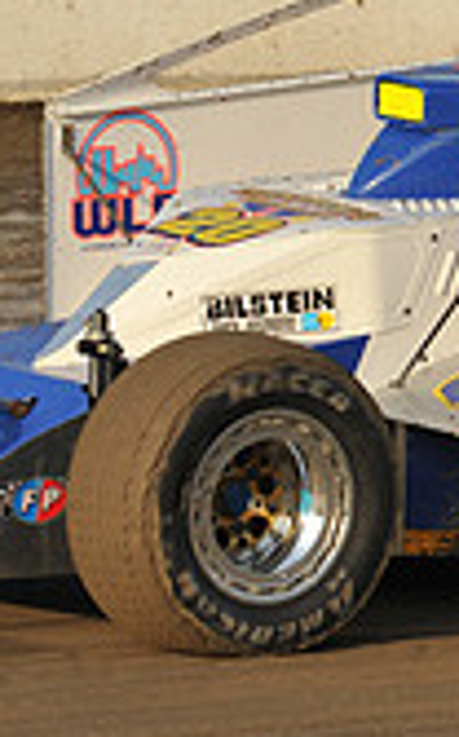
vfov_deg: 3.0
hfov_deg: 1.8
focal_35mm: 708
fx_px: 14207
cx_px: 733
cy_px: 159
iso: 400
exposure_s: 1/320
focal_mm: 200
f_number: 11
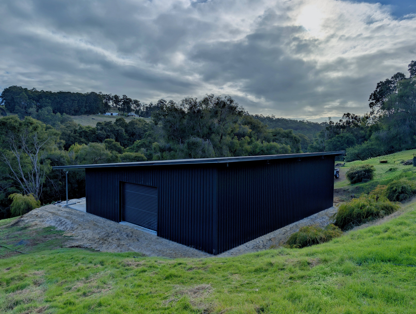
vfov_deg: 55.0
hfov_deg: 69.3
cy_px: 160
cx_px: 209
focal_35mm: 25
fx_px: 301
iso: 10
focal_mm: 6.9
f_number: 1.68
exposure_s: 1/3165
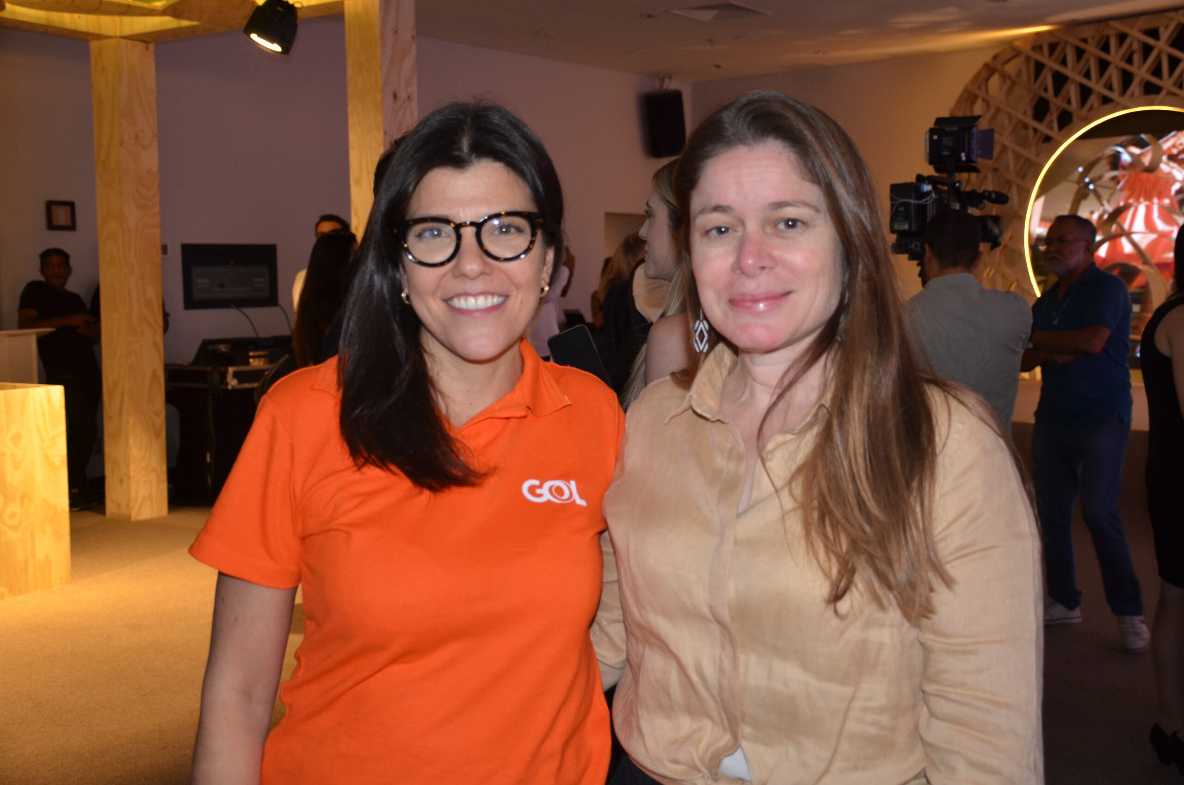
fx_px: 1329
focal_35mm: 40
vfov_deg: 32.9
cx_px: 592
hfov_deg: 48.0
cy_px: 392
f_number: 4
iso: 800
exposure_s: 1/60
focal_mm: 27
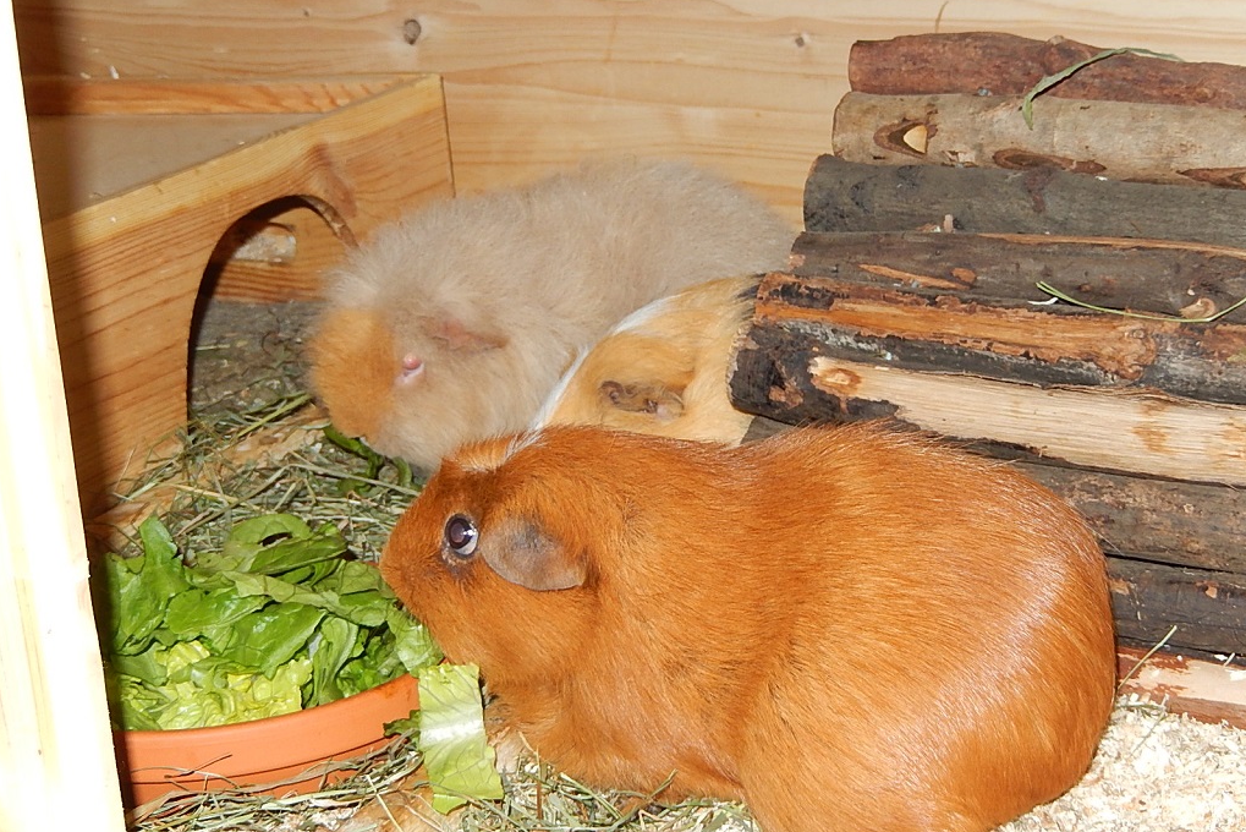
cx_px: 622
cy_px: 436
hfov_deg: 28.8
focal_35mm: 70
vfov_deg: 19.5
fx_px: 2423
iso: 200
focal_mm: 12
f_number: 4.8
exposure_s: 1/30
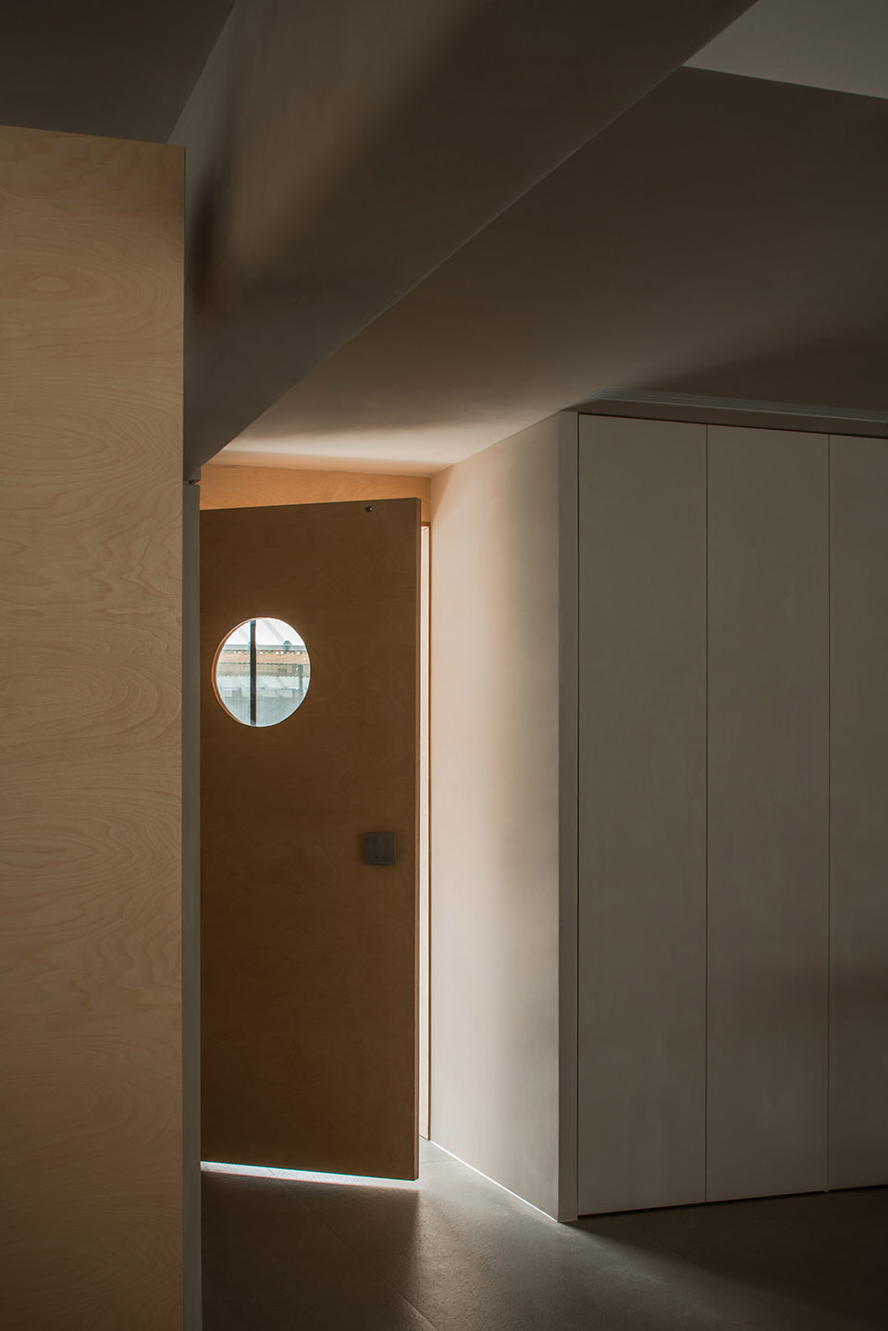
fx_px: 1664
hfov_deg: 29.9
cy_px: 666
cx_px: 444
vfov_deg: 43.6
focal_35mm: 45
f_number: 16
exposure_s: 1/3
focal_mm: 45
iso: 100
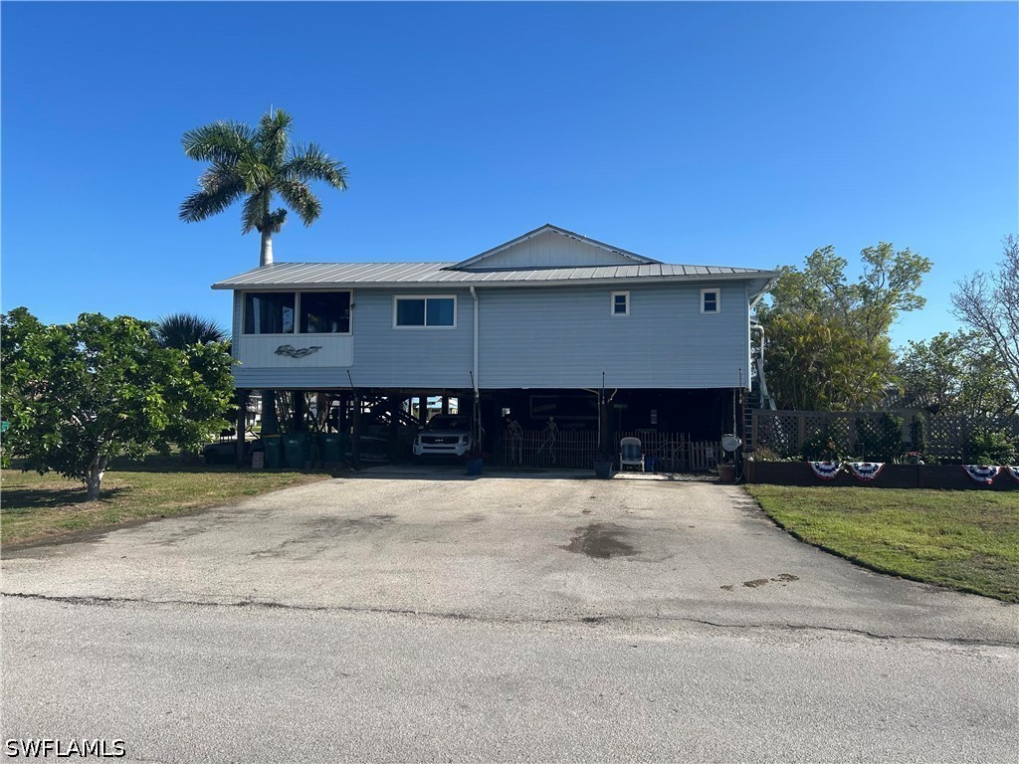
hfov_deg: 67.3
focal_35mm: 26
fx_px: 765
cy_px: 382
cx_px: 510
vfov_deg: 53.1
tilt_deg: +4.5
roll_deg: -0.6
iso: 50
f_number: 1.5
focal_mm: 5.7
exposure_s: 1/4444
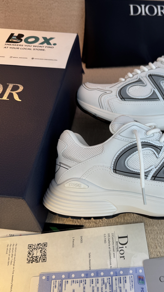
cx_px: 124
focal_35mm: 34
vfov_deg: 58.0
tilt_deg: -55.5
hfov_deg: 33.9
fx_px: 263
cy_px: 156
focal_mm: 6.76
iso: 80
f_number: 1.78
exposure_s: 1/1366
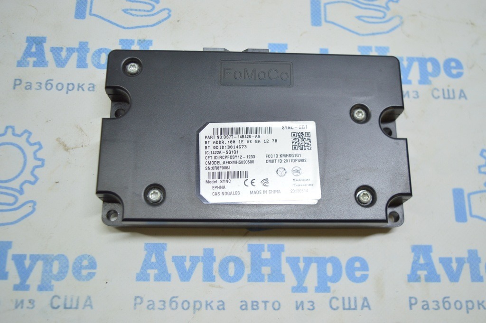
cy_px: 162
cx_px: 243
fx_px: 486
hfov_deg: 53.2
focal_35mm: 36
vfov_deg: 36.8
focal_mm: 24
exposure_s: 1/60
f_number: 4
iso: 400
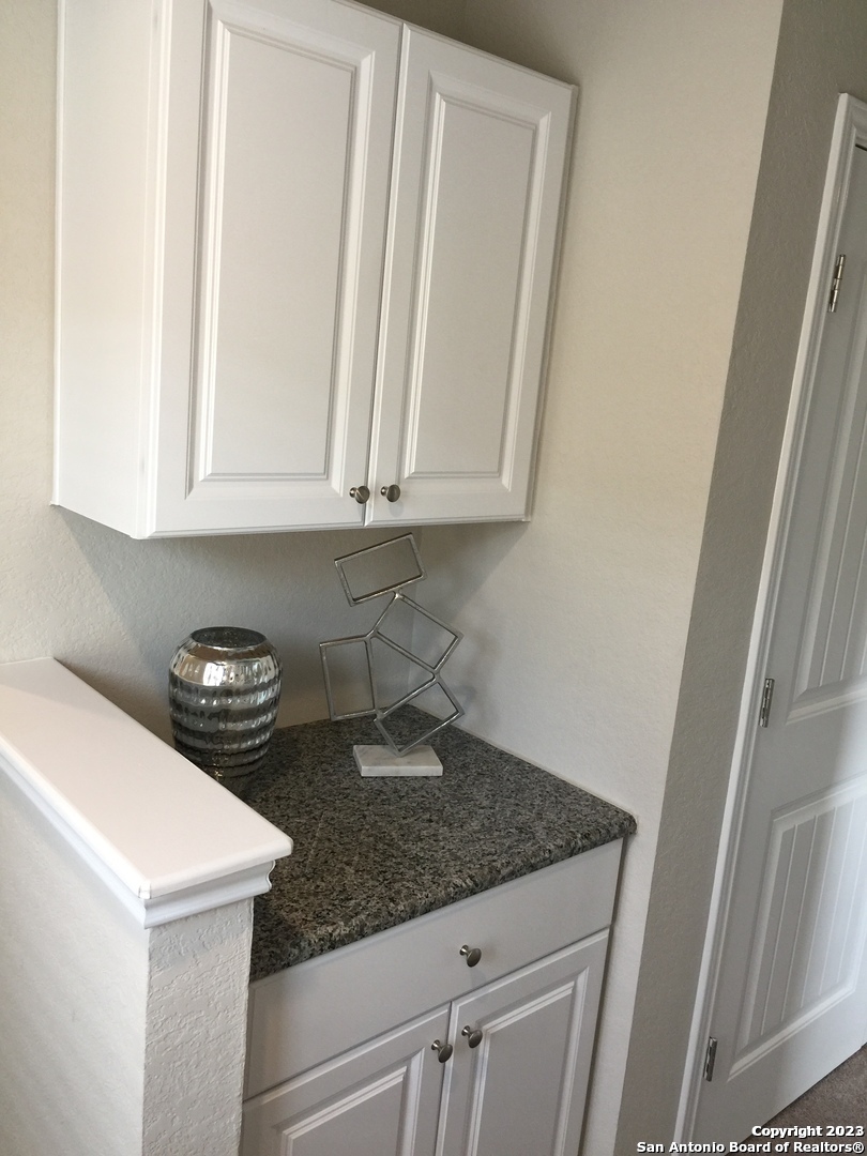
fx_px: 968
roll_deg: -6.2
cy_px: 578
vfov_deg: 61.7
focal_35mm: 29
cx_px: 434
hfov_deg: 48.2
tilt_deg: -10.3
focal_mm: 4.15
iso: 50
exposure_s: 1/30
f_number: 2.2
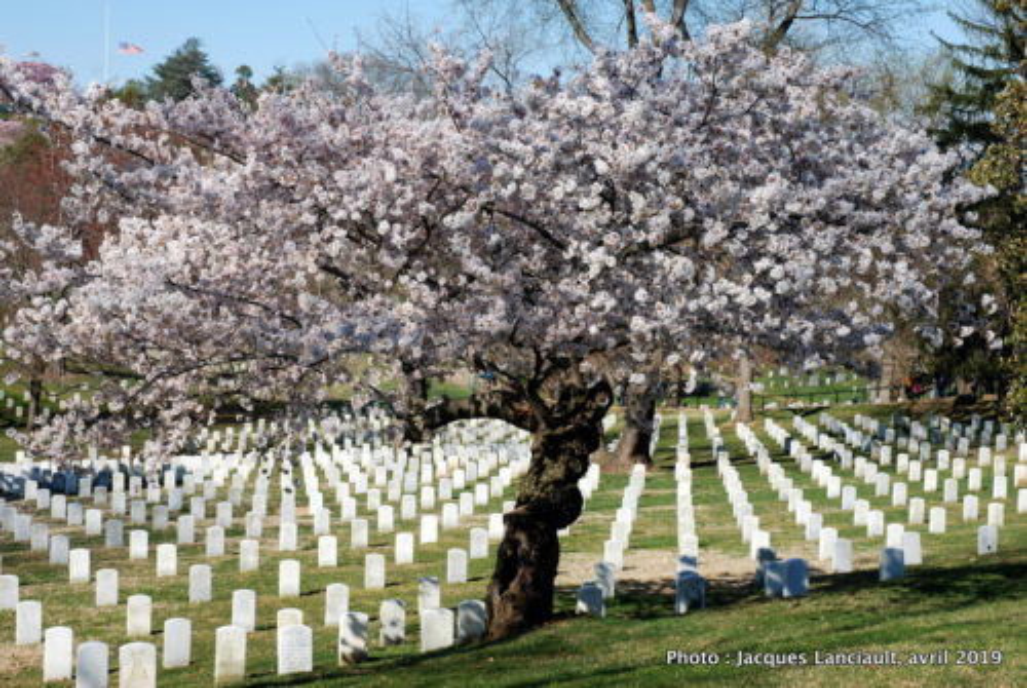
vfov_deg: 22.7
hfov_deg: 33.4
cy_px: 344
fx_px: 1714
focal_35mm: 60
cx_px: 514
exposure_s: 1/125
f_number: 11
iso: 100
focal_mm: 40
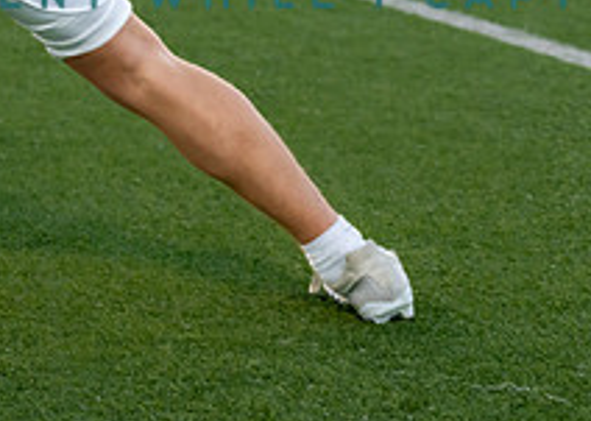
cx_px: 225
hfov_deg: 8.6
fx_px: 3907
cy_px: -56
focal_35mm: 233
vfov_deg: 6.1
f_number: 2.8
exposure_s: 1/1000
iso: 800
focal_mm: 70
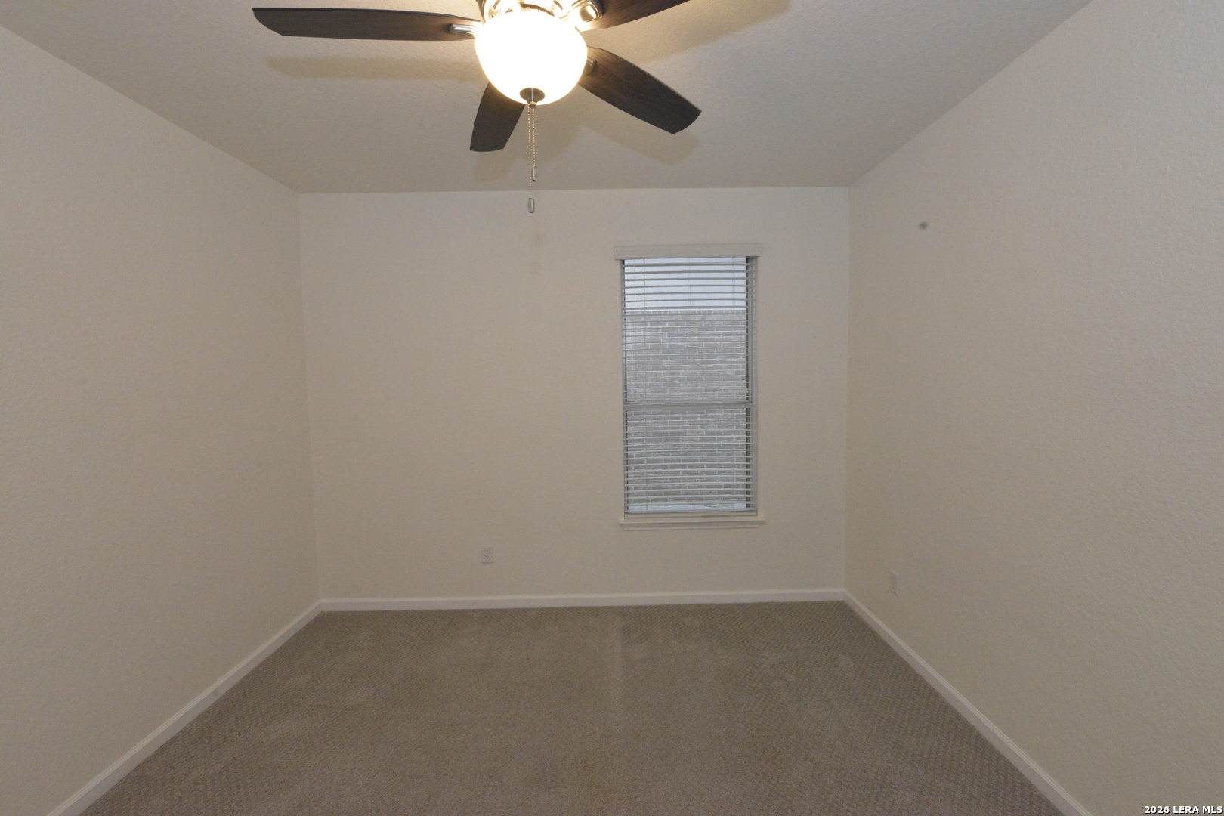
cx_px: 612
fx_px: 476
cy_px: 408
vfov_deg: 81.2
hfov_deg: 104.3
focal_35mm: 14
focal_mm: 14
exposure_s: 1/60
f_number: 11
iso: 6400
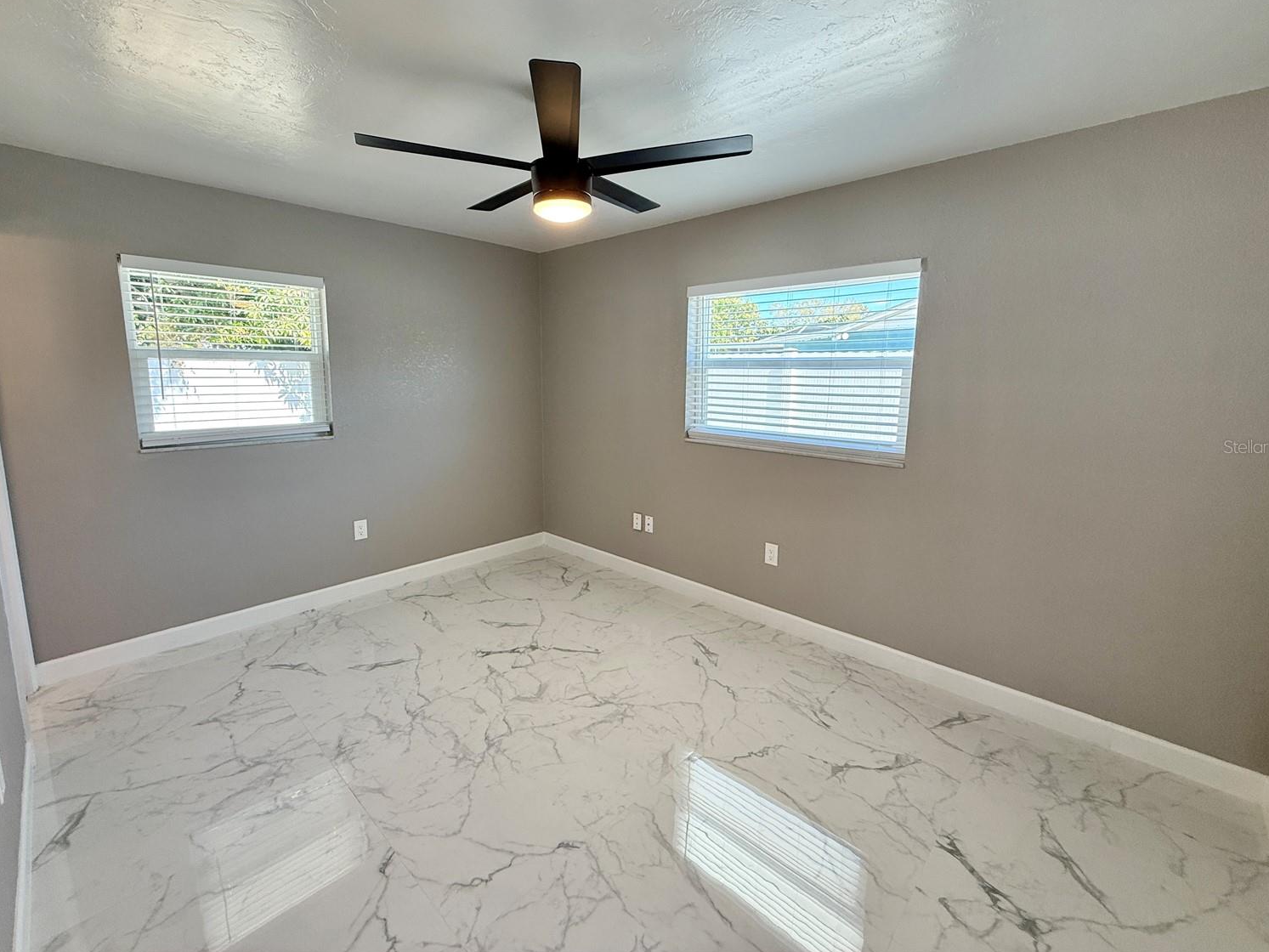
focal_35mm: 15
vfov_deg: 81.7
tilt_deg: -7.6
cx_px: 624
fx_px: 550
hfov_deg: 98.2
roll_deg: -0.2
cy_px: 446
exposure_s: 1/120
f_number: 2.2
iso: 100
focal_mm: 2.22
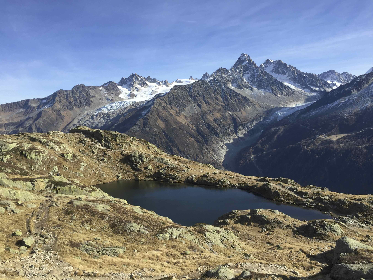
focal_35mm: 29
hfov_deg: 61.7
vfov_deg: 48.2
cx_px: 186
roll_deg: +2.3
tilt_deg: -3.0
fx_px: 312
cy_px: 140
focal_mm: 4.15
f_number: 2.2
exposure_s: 1/1647
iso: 32
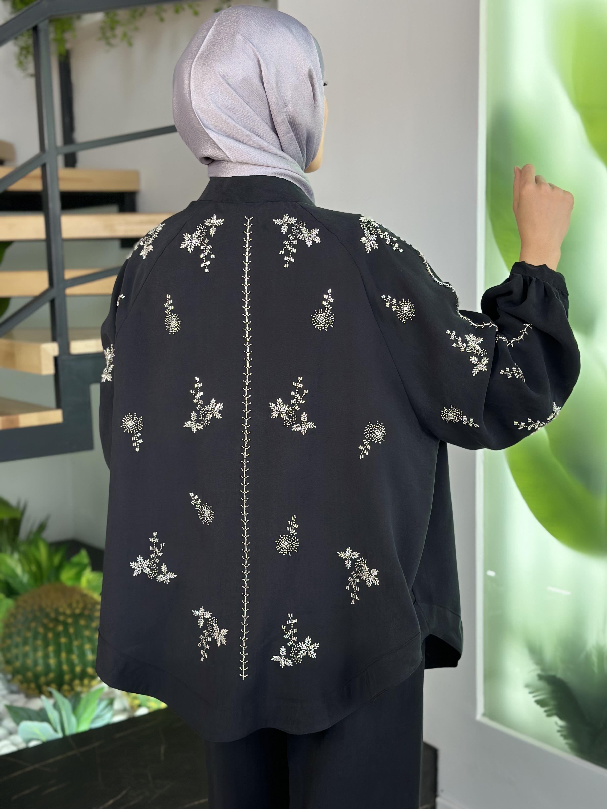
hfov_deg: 30.3
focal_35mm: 48
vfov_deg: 39.7
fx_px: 1122
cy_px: 404
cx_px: 304
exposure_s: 1/210
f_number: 1.78
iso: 80
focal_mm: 6.86
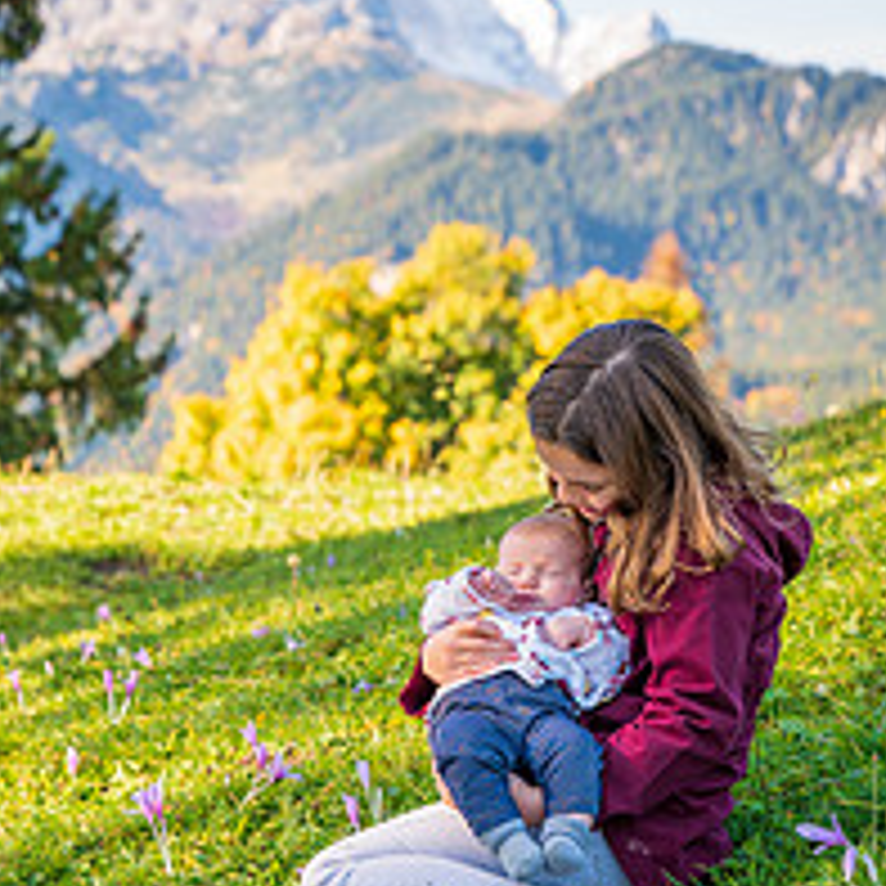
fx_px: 3938
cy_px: 877
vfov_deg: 12.7
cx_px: 452
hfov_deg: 12.8
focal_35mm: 136
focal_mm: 70
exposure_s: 1/400
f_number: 5
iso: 200
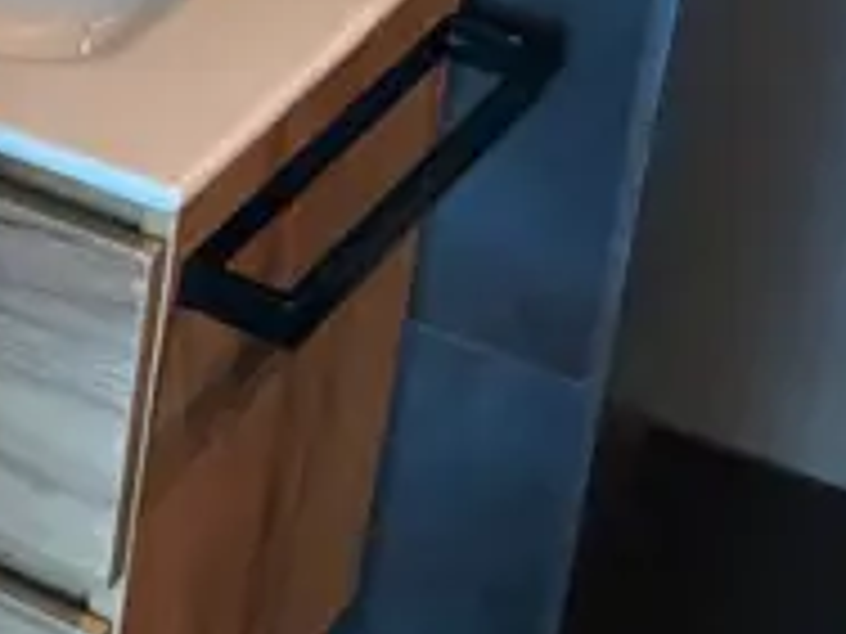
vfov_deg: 10.0
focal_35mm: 138
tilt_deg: -18.3
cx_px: -1274
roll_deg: +0.4
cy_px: -621
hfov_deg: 11.5
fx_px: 3373
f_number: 1.5
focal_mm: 5.7
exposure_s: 1/25
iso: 500
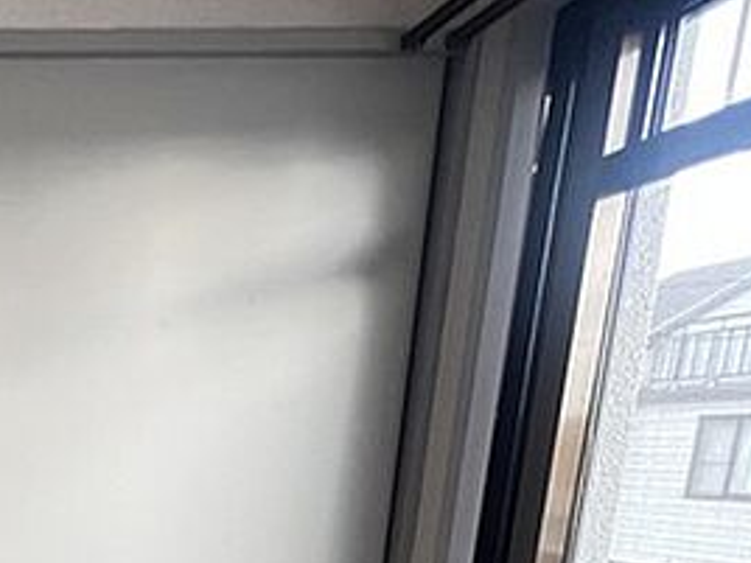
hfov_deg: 42.5
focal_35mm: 31
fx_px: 673
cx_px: -115
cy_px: 580
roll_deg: +0.1
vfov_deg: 39.3
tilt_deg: -10.1
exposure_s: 1/60
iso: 500
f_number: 1.8
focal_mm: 1.57
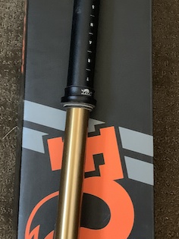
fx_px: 455
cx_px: 106
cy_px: 96
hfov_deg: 22.2
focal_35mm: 66
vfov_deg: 29.3
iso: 640
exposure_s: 1/24
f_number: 1.8
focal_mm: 4.25
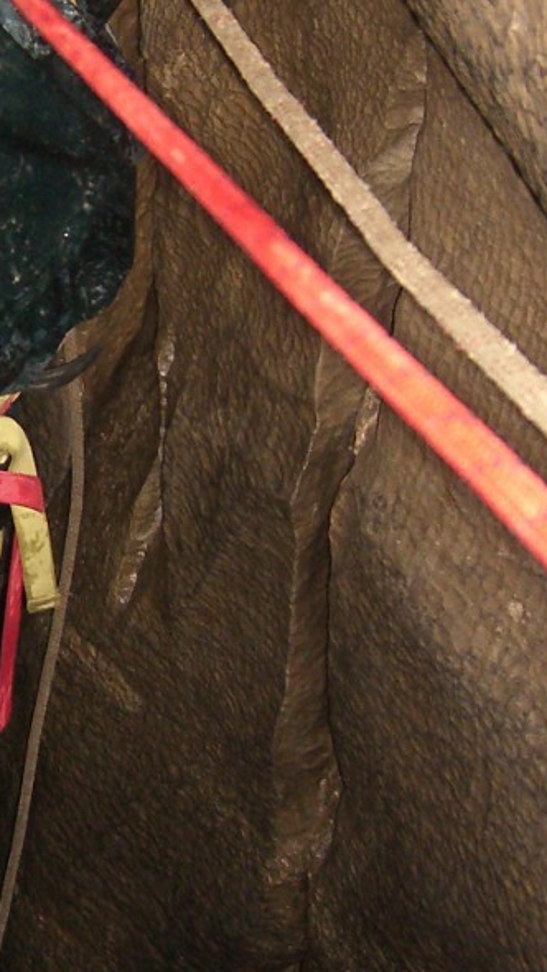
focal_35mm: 101
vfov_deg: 21.0
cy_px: 300
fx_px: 2604
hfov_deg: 11.8
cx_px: -89
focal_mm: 7.9
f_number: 2.8
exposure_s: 1/30
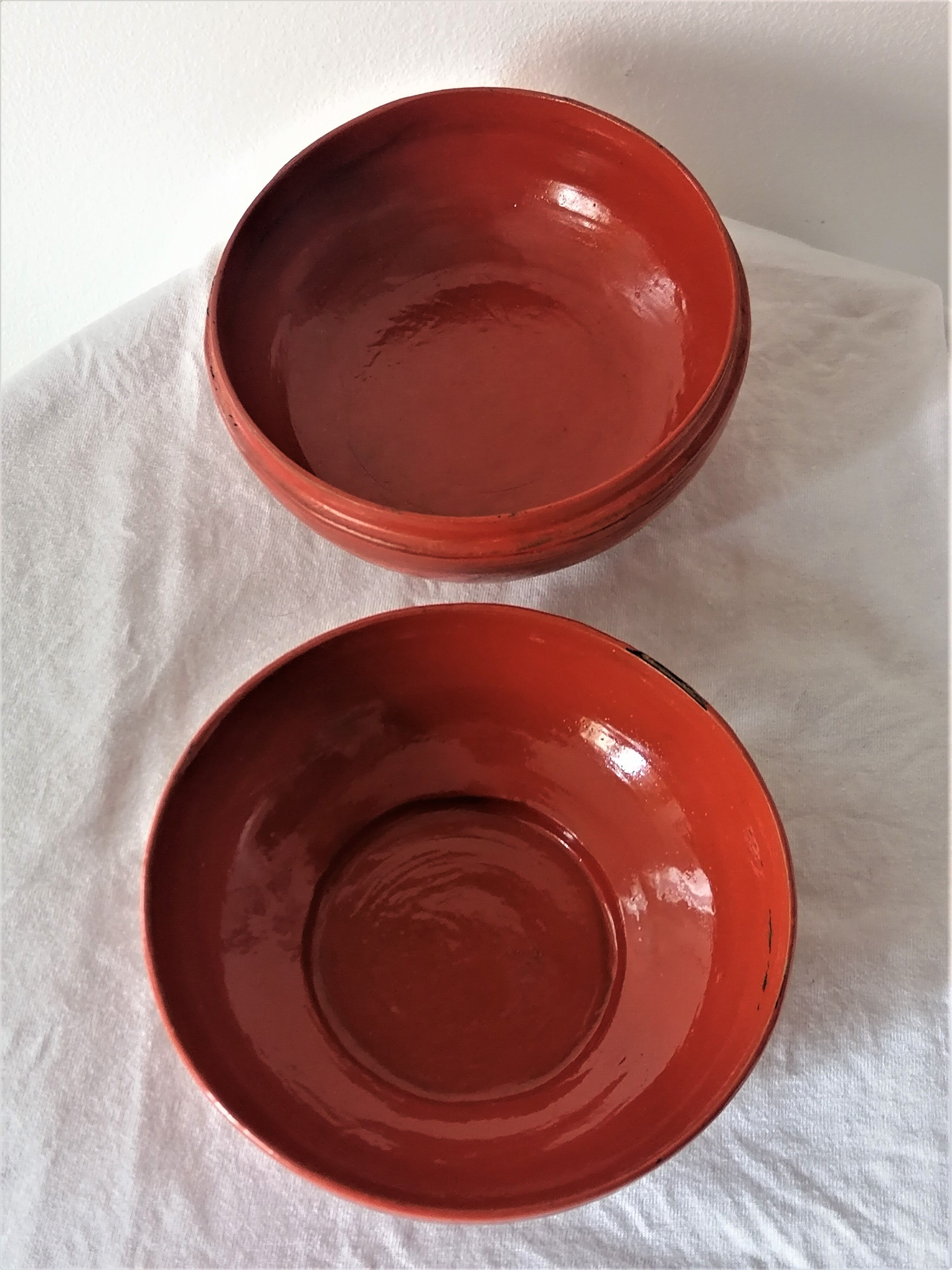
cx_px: 476
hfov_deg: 32.9
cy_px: 635
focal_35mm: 44
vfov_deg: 42.9
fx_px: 1613
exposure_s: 1/33.3
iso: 250
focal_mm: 5.4
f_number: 1.8
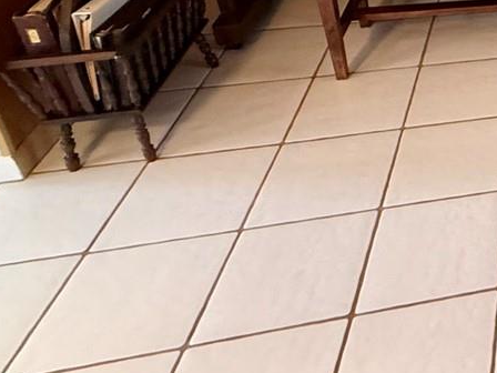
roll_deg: -6.0
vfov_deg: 25.4
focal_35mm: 50
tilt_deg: -21.5
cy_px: -100
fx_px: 718
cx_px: 804
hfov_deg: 25.1
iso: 320
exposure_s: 1/60
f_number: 2.2
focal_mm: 2.22
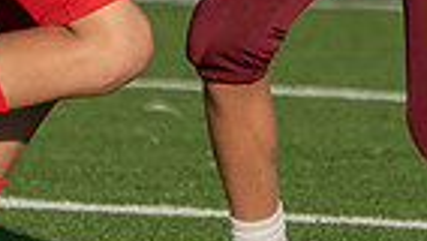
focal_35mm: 1838
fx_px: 20818
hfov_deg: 1.2
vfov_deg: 0.7
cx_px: 512
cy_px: -232
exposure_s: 1/1000
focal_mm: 330
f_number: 5.6
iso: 160
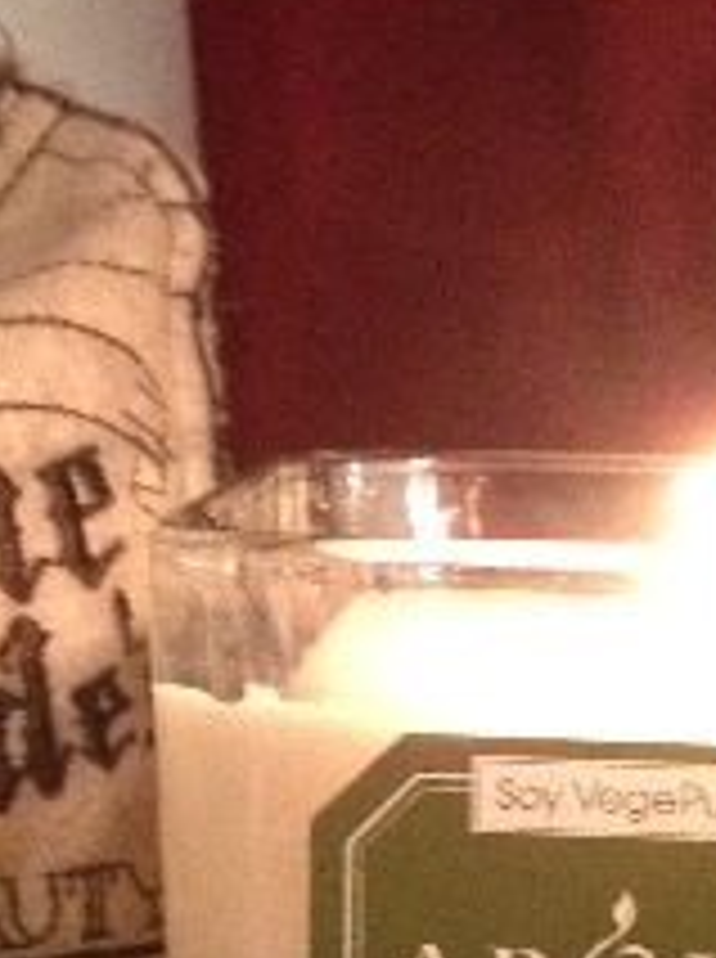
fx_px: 2960
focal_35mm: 107
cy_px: 607
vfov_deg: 18.4
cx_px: 583
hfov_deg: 13.7
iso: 640
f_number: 2.4
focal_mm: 4.28
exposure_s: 1/15
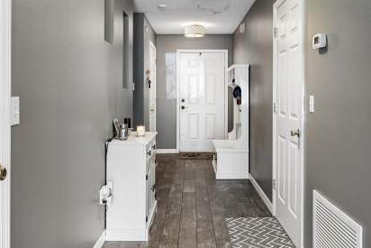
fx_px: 340
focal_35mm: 33
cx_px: 194
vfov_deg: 39.7
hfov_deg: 57.2
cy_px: 93
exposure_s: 1/6
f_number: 9
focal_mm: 17
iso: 1000
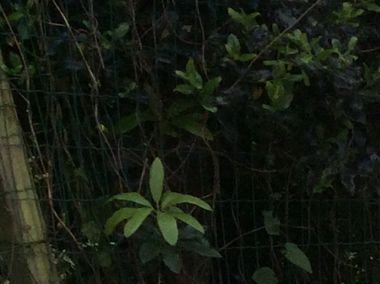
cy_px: 691
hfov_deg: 10.0
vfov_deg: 8.0
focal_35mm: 170
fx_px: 1864
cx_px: 950
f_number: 2.4
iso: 32
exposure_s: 1/615
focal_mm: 3.3
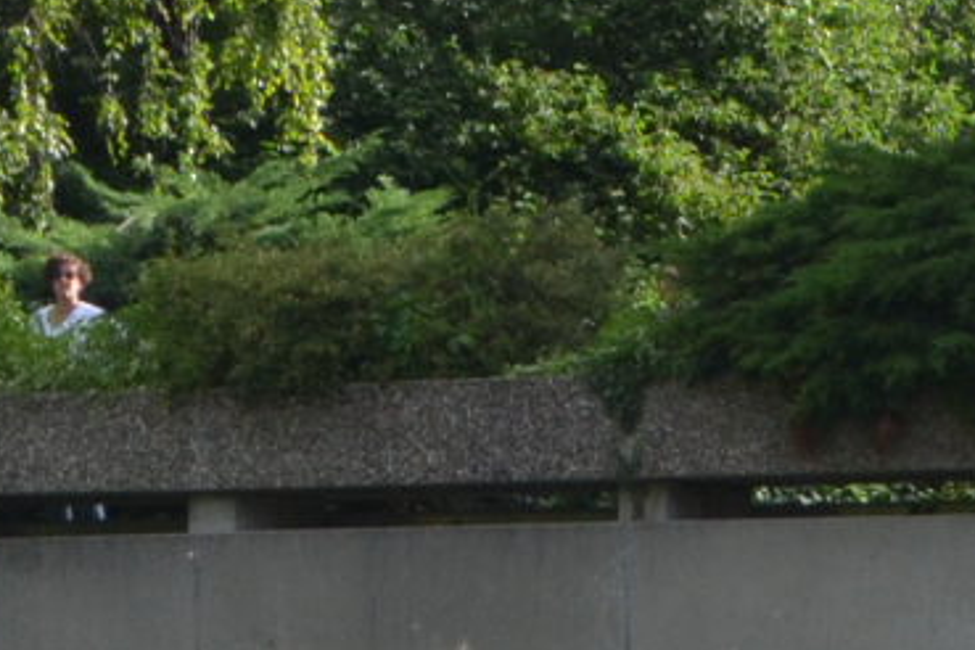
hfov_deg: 6.5
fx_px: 8558
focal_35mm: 316
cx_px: 1017
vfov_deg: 4.3
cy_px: 646
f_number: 5
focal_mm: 38
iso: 400
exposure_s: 1/640
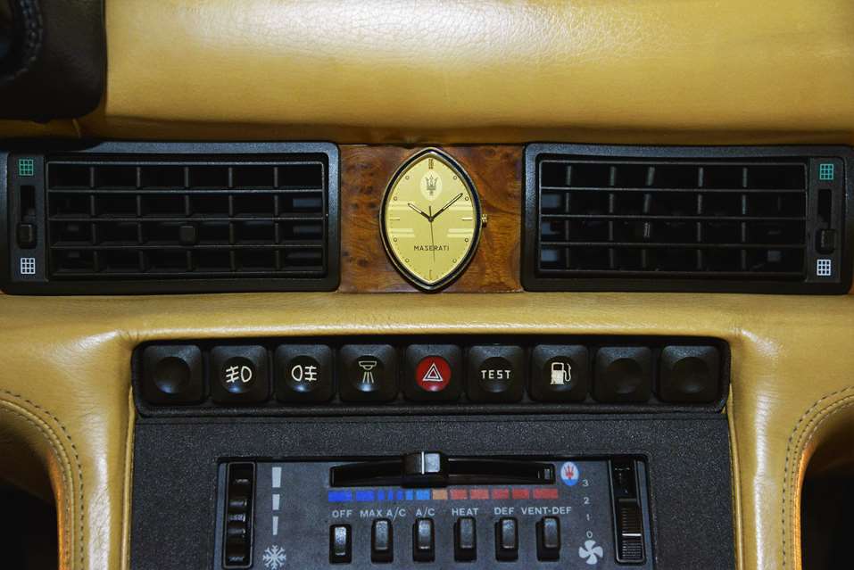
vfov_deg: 23.4
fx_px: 1376
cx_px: 427
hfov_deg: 34.5
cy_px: 285
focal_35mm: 58
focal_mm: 58
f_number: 4.5
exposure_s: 1/50
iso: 800
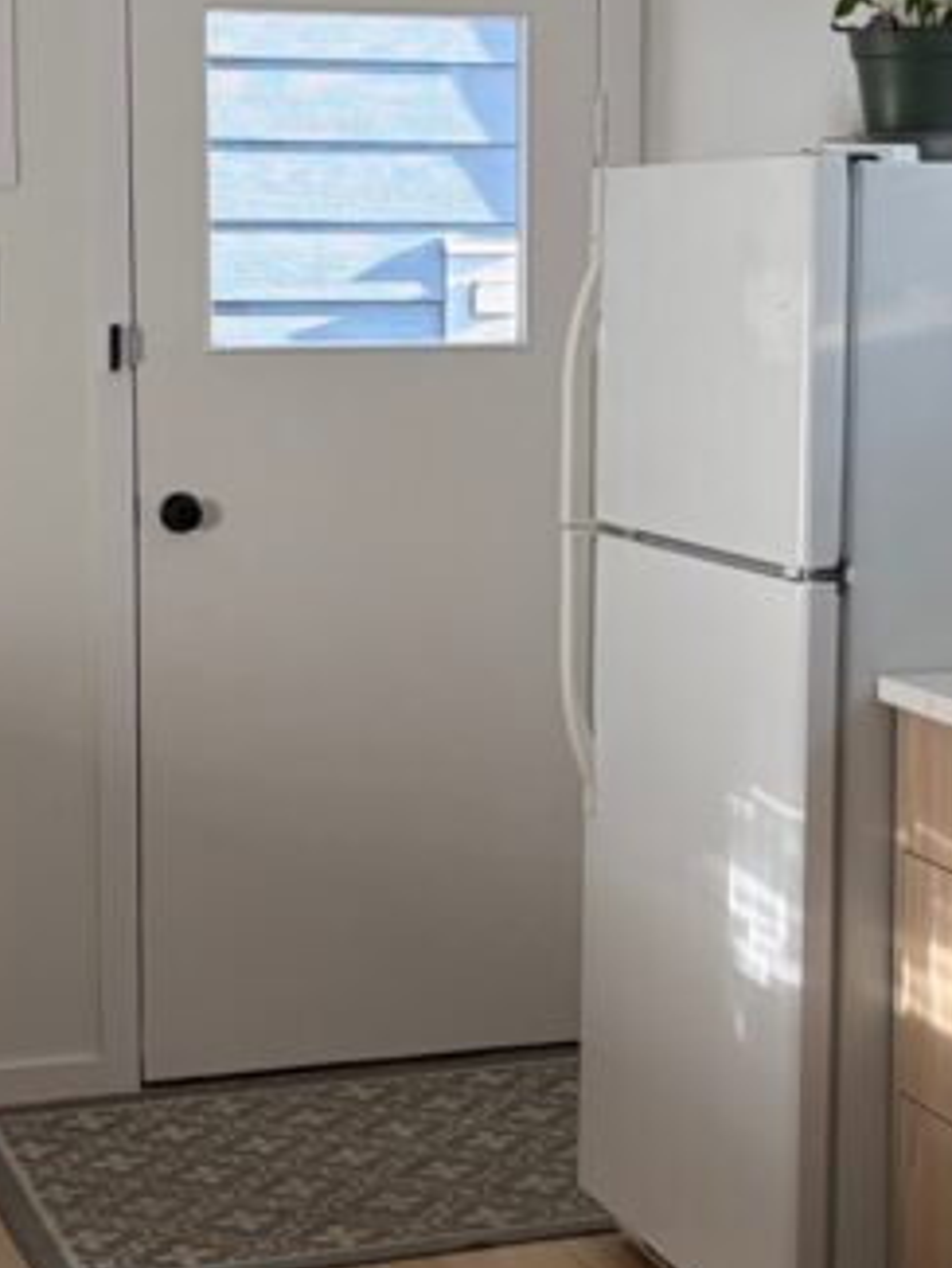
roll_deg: +0.1
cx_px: 515
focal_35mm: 82
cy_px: 542
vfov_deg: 23.8
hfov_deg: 18.0
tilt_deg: -6.3
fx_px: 3005
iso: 100
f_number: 1.6
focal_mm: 5.96
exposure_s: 1/196
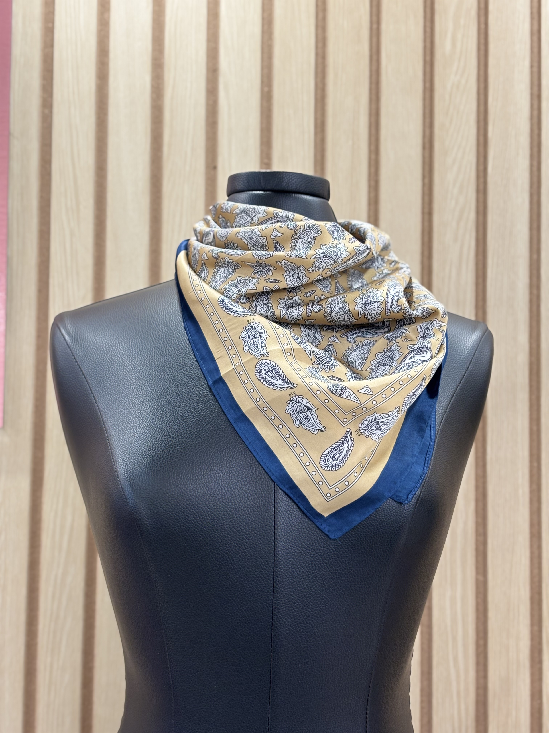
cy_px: 366
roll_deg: -0.7
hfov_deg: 28.0
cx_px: 274
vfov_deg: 36.8
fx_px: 1100
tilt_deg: +3.1
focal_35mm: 52
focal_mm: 5.96
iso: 80
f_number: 1.6
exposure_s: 1/60
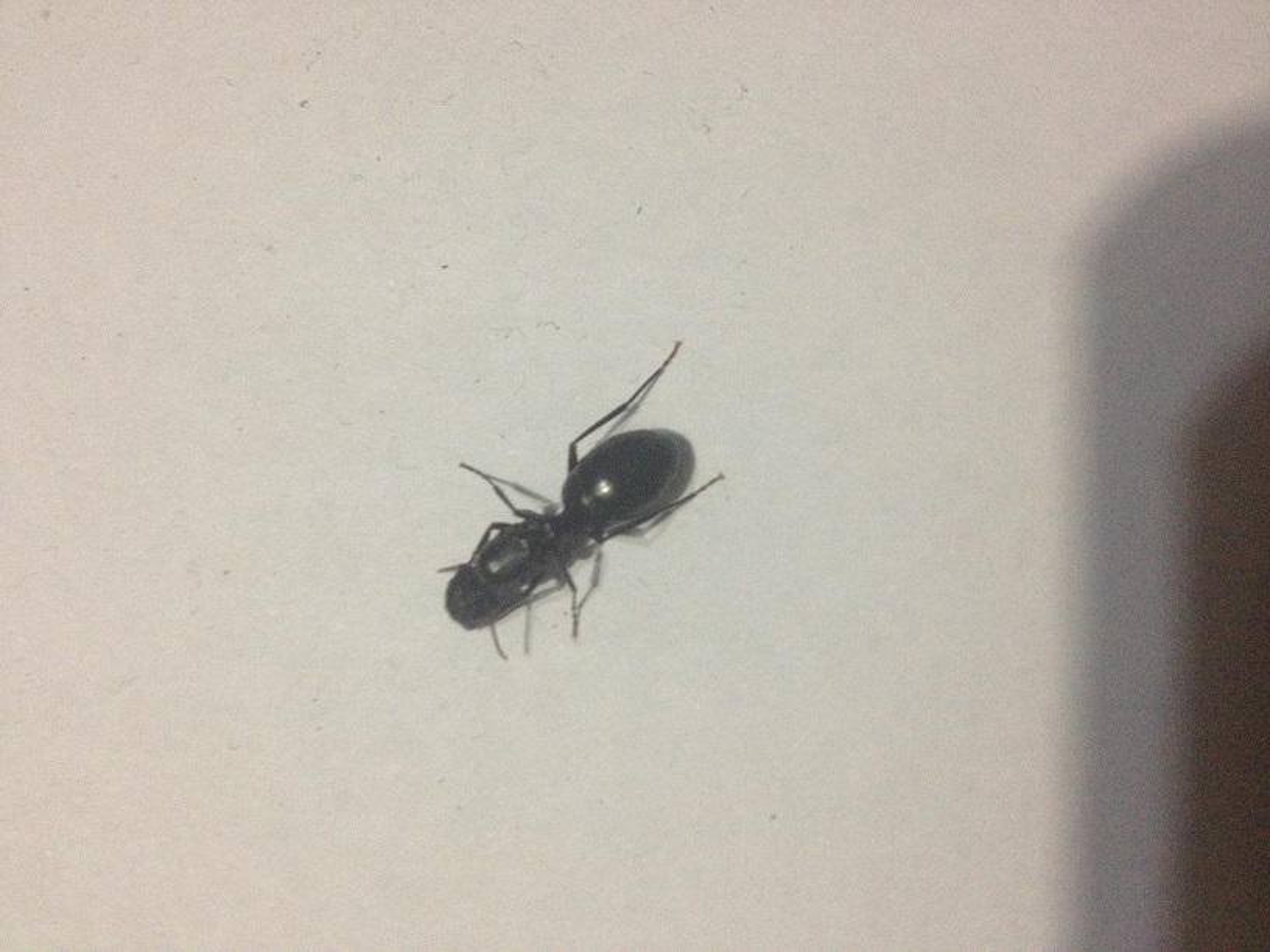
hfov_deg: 52.6
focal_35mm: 35
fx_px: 1284
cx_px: 635
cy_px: 476
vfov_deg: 40.7
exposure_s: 1/20
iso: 250
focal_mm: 4.28
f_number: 2.4
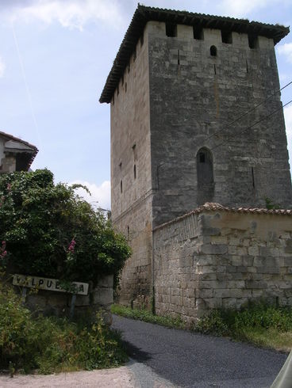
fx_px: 427
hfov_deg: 37.8
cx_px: 146
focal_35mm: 38
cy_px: 194
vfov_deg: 49.0
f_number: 5.6
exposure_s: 1/367
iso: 50
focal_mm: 5.8
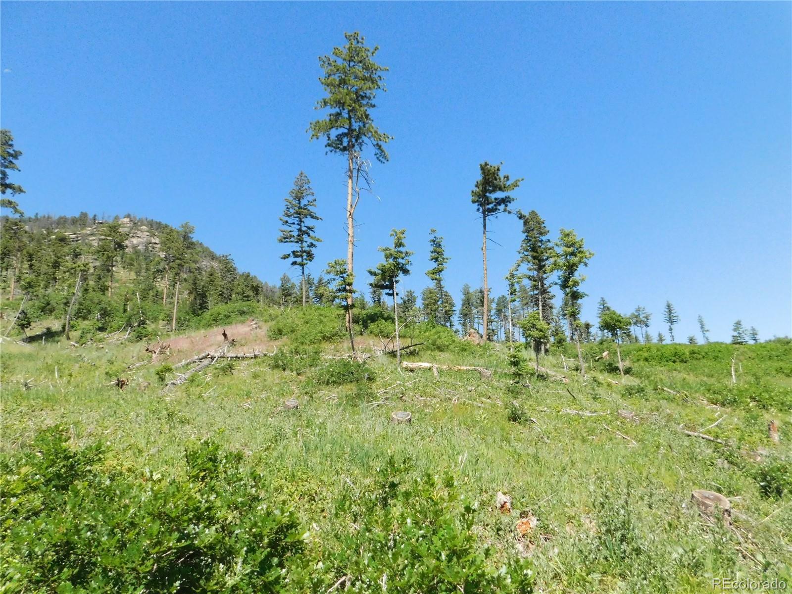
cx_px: 396
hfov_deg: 73.9
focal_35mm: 23
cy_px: 297
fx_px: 526
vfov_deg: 58.9
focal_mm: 4
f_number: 6
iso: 800
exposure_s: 1/1500
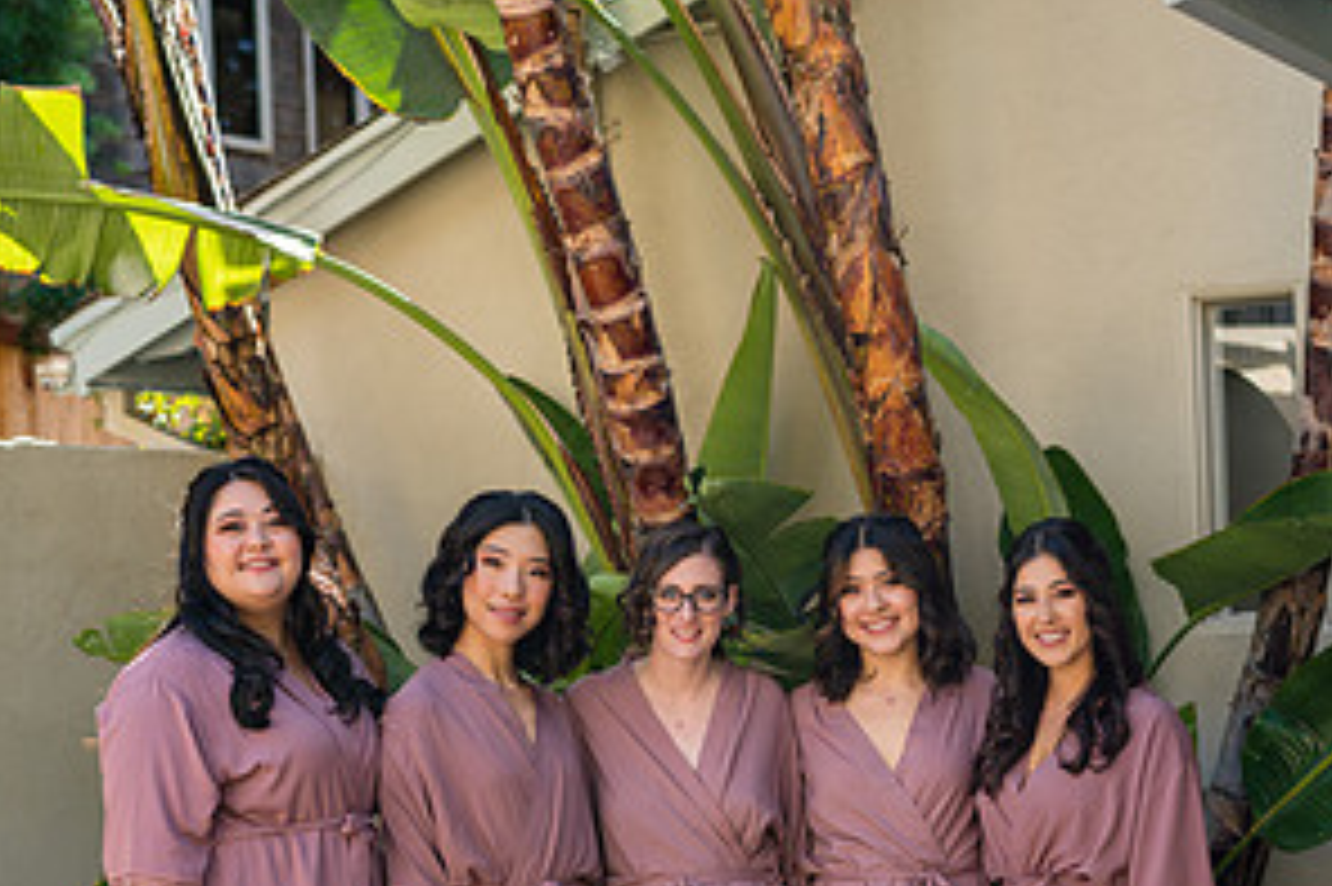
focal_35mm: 76
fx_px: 2810
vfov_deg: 17.7
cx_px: 662
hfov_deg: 26.7
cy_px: 742
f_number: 2.8
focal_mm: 50
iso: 200
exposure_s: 1/640
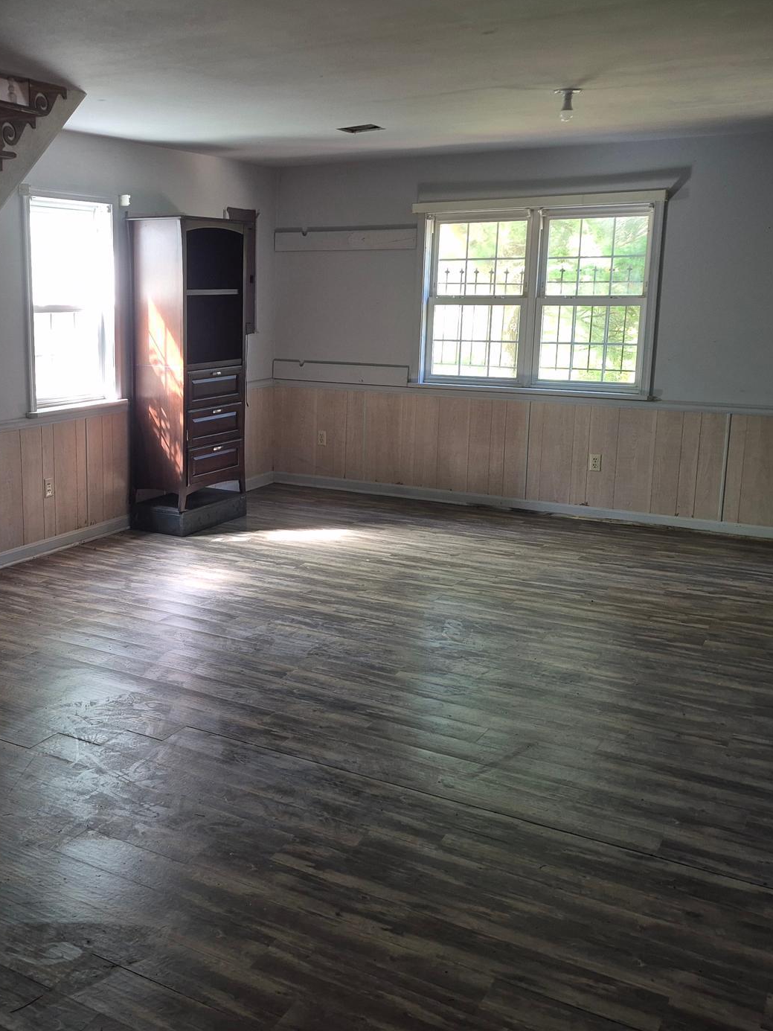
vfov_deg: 53.9
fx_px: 1012
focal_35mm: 34
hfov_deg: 40.9
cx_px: 216
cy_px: 483
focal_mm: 5.4
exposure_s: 1/24
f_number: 1.8
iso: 100
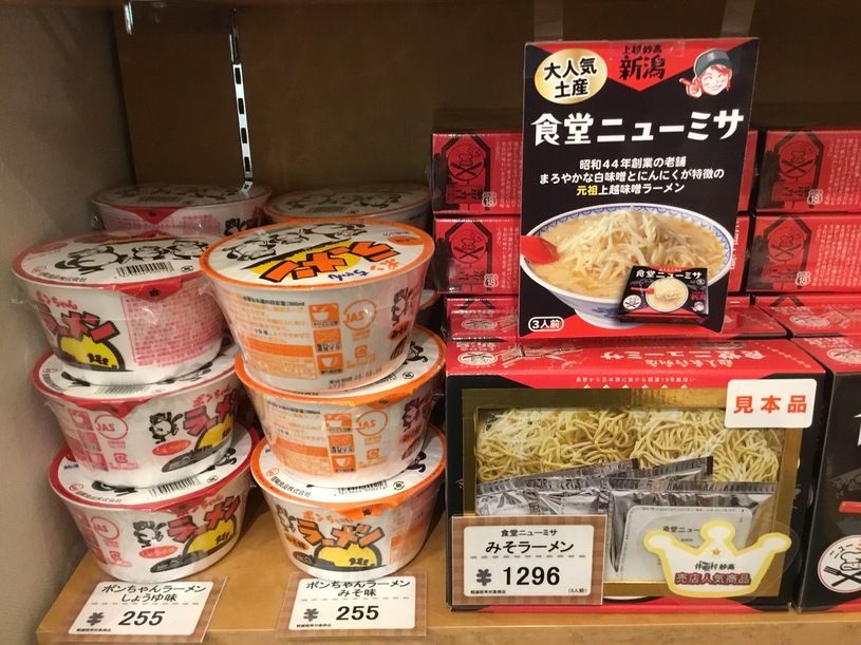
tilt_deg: -19.2
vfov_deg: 45.4
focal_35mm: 31
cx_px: 430
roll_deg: +1.9
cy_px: 322
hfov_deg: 58.4
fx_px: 771
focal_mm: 3.3
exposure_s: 1/17
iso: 200
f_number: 2.4
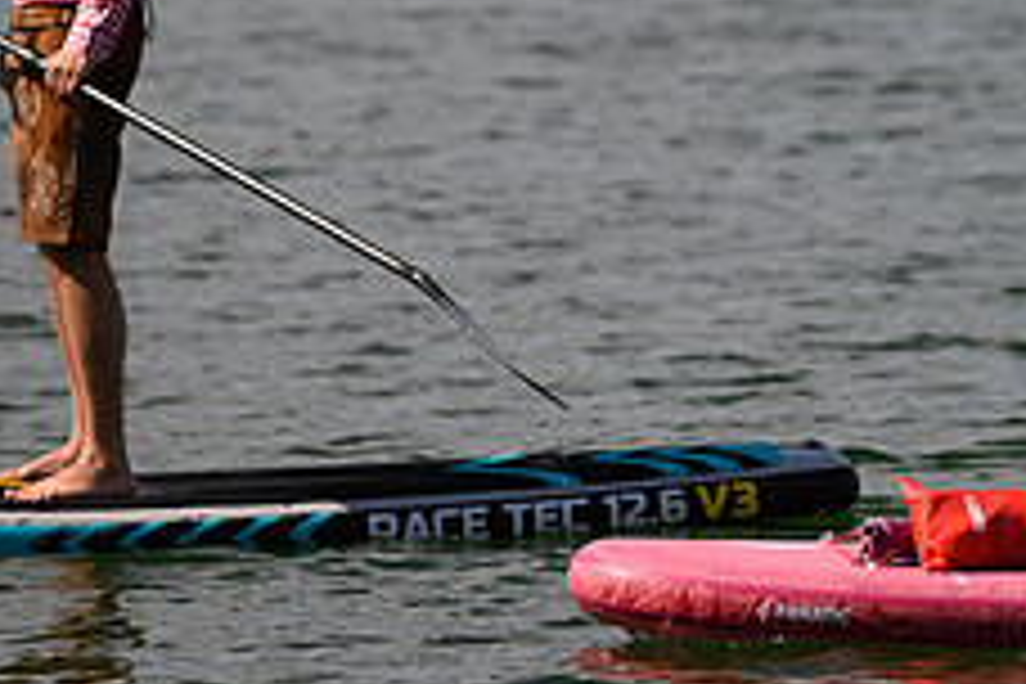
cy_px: 76
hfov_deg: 4.1
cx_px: 824
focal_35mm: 508
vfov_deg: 2.7
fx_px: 14477
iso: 200
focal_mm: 200
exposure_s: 1/1000
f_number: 4
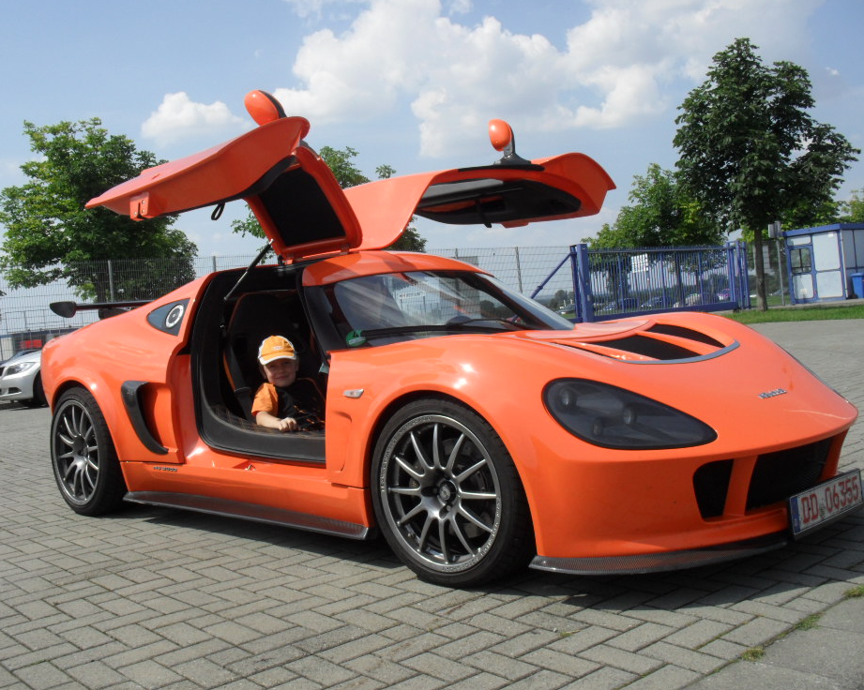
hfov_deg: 47.9
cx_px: 406
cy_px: 349
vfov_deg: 39.1
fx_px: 971
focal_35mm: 38
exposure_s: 1/250
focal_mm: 6.3
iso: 100
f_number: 8.4
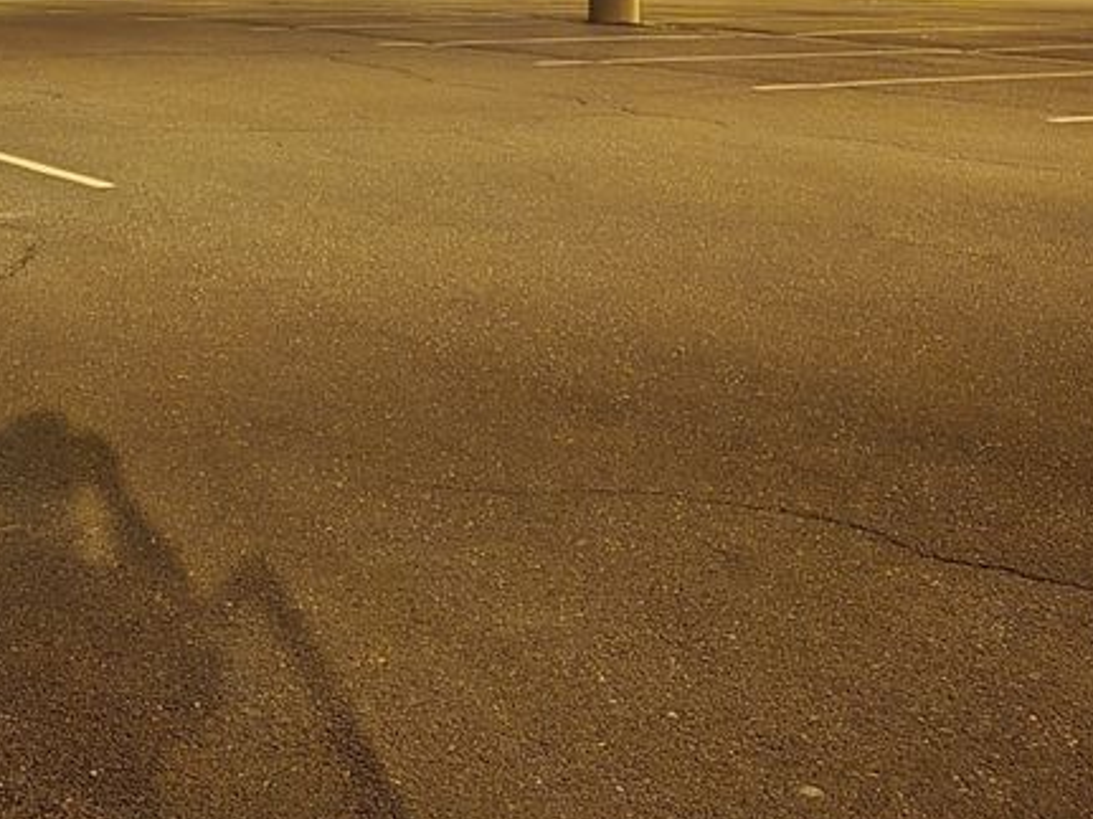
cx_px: 127
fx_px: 2020
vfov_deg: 21.3
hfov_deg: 29.2
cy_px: -157
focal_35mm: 64
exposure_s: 1/20
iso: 2000
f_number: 1.7
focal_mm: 6.3
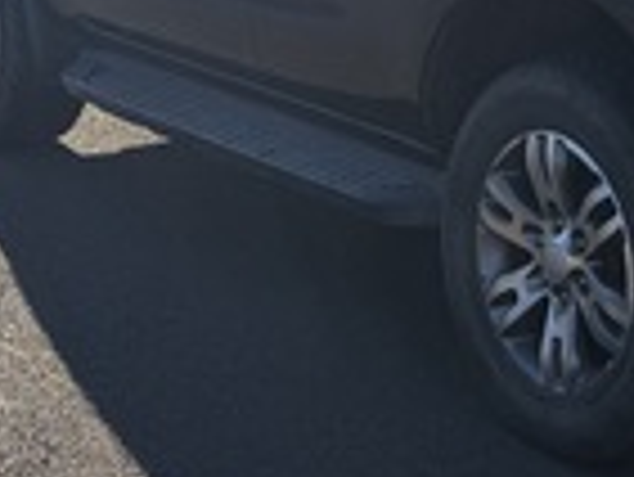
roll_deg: -1.0
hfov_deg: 17.5
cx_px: 670
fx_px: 1998
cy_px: -54
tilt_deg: -7.9
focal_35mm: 109
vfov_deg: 13.3
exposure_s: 1/3425
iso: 80
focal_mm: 6.76
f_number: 1.78
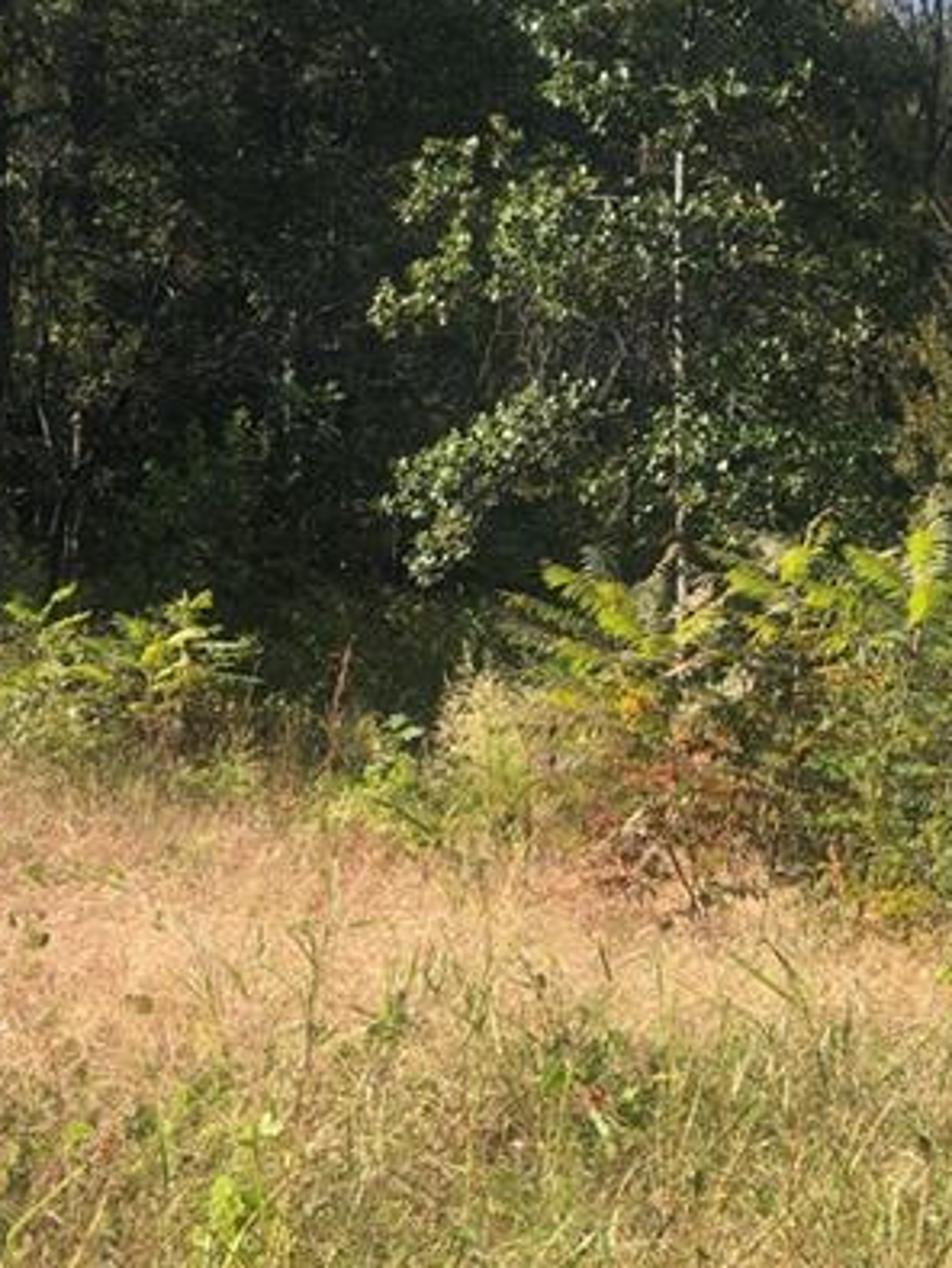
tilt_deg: +0.0
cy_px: 505
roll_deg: -2.1
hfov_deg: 13.3
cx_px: 624
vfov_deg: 17.7
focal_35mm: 111
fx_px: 4066
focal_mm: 6.6
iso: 20
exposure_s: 1/345
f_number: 2.8
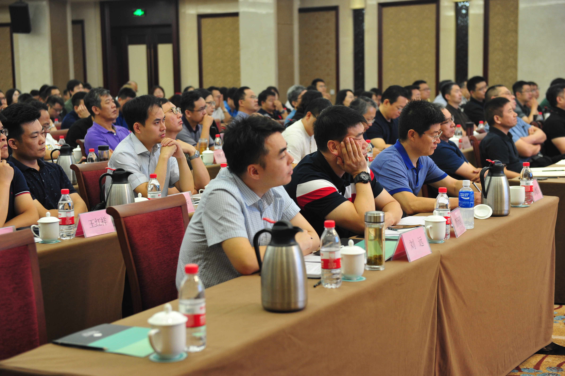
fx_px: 972
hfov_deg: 32.4
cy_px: 188
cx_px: 282
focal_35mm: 62
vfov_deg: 21.9
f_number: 4
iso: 1250
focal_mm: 62
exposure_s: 1/60
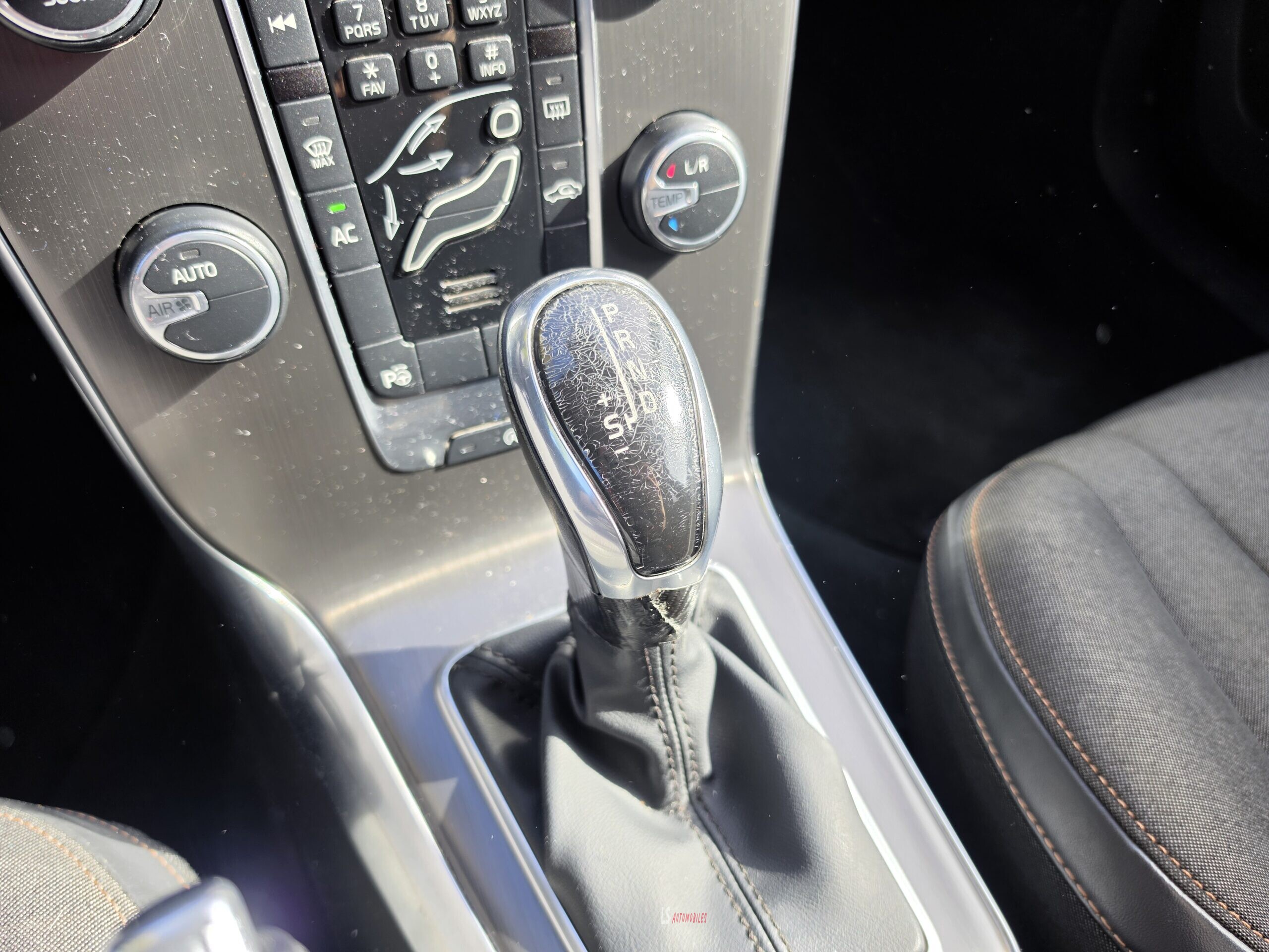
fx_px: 843
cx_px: 634
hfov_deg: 73.9
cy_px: 476
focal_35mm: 23
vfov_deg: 58.9
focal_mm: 6.5
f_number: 1.4
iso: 20
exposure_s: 1/180
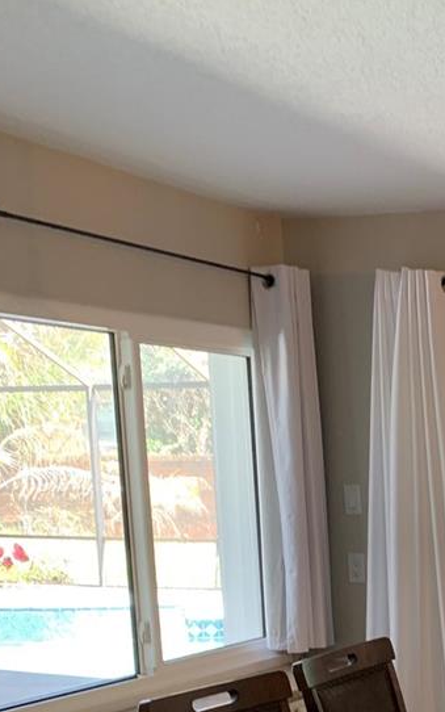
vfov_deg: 31.9
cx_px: 576
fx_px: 1183
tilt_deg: -9.7
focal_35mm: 61
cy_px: 638
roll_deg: +0.3
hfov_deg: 19.6
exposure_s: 1/60
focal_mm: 4.25
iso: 100
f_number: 1.8
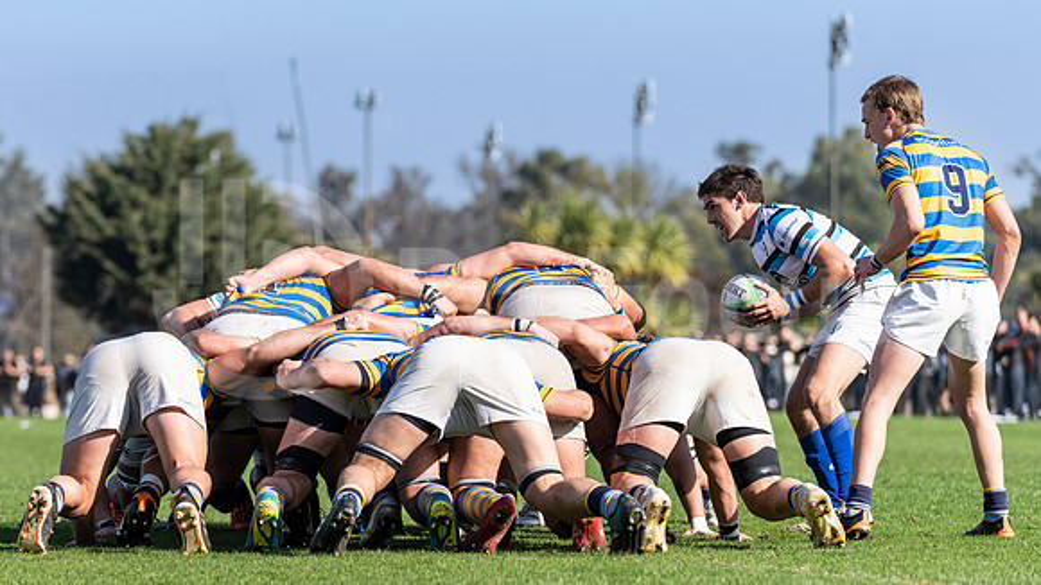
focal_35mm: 216
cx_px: 364
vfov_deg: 5.6
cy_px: 320
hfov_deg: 10.0
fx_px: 5948
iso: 100
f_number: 3.5
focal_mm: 146
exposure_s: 1/800
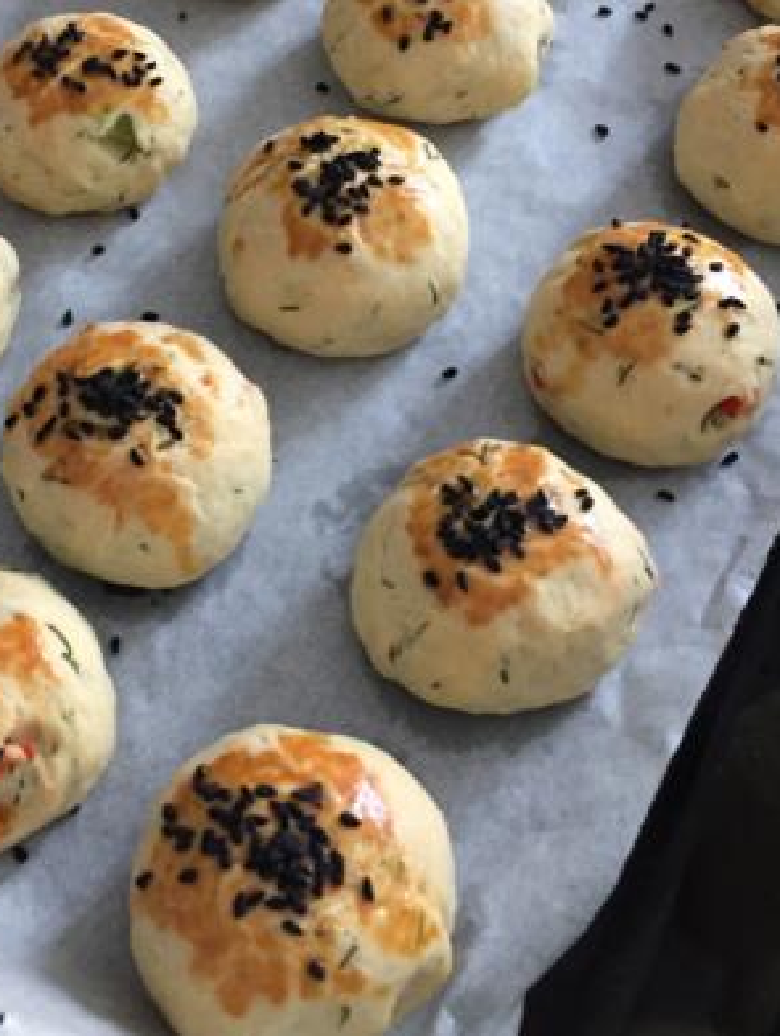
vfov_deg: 37.1
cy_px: 359
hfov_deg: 28.3
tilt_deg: -56.4
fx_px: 1529
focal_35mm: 51
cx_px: 222
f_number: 2.2
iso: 250
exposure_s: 1/33
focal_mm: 4.15
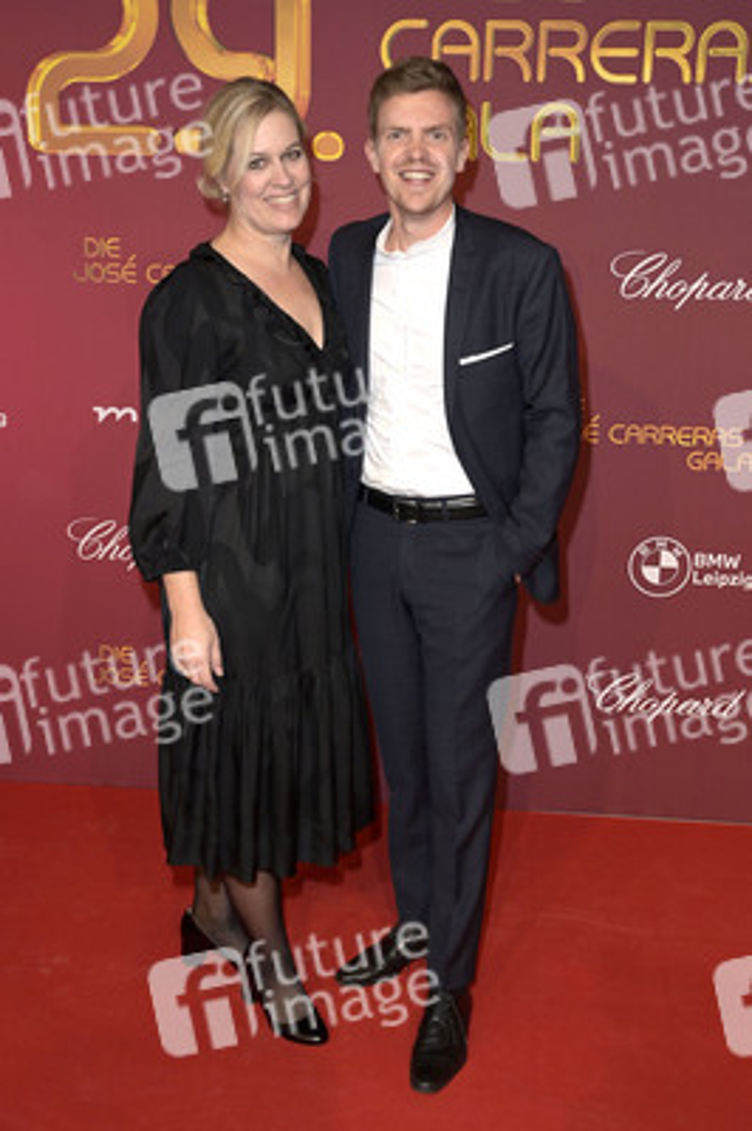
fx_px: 1193
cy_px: 566
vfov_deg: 50.7
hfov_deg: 35.0
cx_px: 376
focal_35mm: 38
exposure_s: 1/250
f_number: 5.6
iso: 800
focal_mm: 38
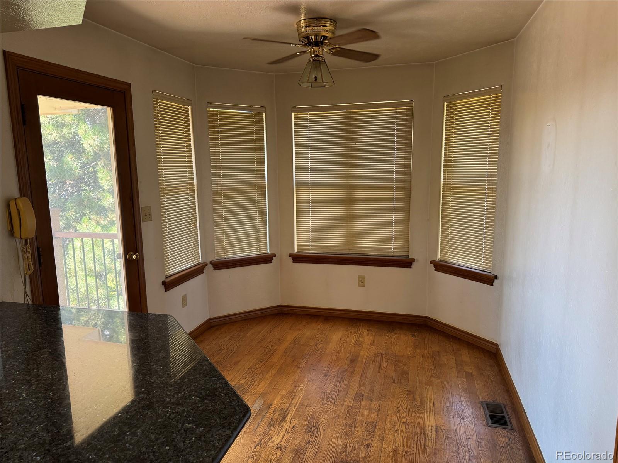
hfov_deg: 71.6
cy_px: 232
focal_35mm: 24
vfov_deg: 56.8
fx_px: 428
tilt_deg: -9.3
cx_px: 309
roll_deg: +1.0
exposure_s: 1/120
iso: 160
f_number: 1.78
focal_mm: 6.76
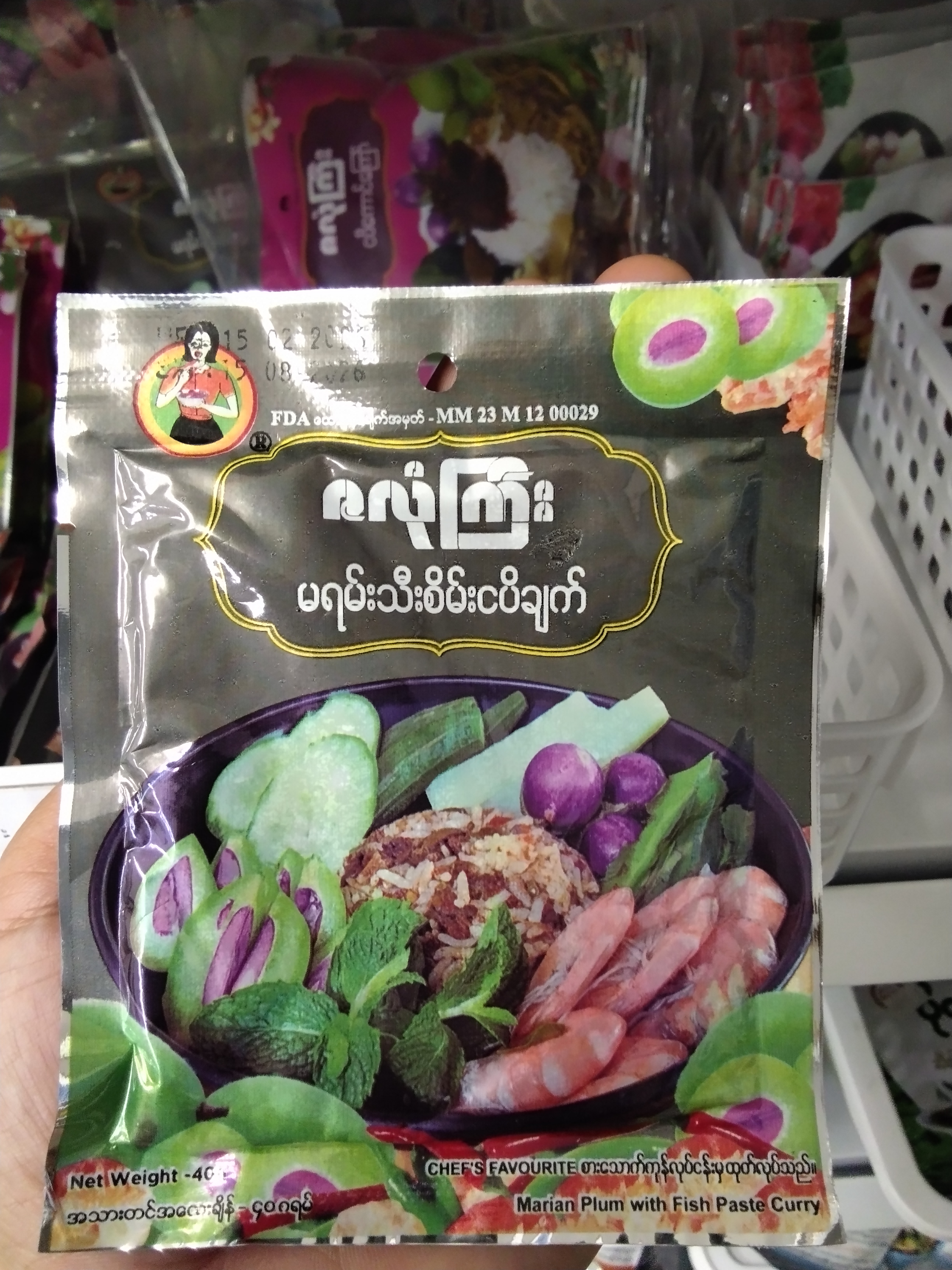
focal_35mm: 26
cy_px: 635
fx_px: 953
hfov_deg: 53.1
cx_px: 476
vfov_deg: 67.3
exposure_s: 1/50
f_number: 2
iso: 291
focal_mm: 2.78
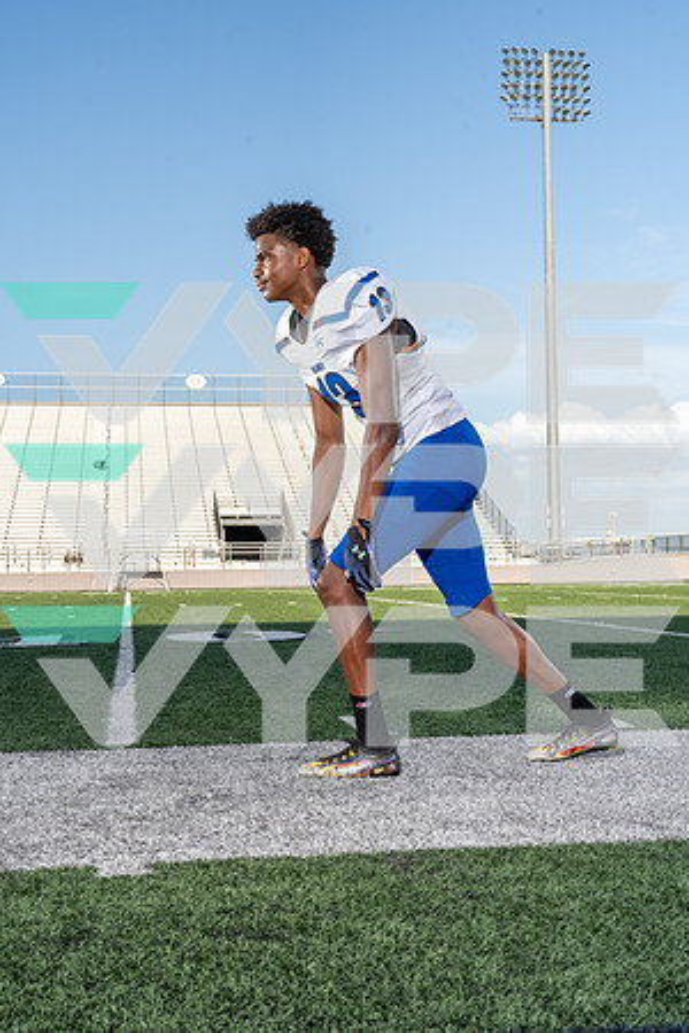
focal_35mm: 45
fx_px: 1292
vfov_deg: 43.6
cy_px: 516
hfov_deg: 29.9
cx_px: 344
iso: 160
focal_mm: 45
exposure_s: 1/250
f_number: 10
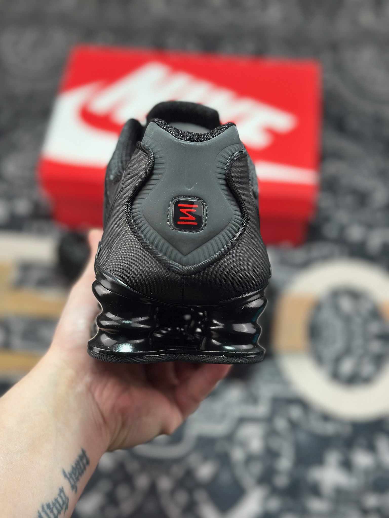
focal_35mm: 48
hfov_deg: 30.3
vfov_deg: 39.7
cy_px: 259
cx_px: 194
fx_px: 719
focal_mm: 6.86
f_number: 1.78
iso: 80
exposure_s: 1/339
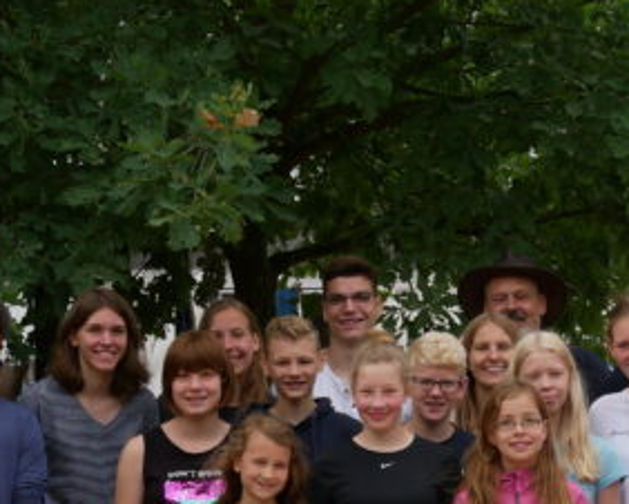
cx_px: 404
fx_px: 2776
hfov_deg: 12.9
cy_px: 510
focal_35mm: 149
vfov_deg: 10.3
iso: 200
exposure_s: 1/200
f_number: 6.3
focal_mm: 28
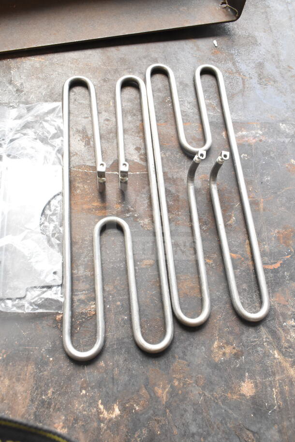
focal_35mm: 30
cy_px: 221
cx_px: 148
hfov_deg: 43.6
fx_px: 368
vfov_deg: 61.9
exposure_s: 1/200
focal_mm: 20
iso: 1600
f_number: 7.1
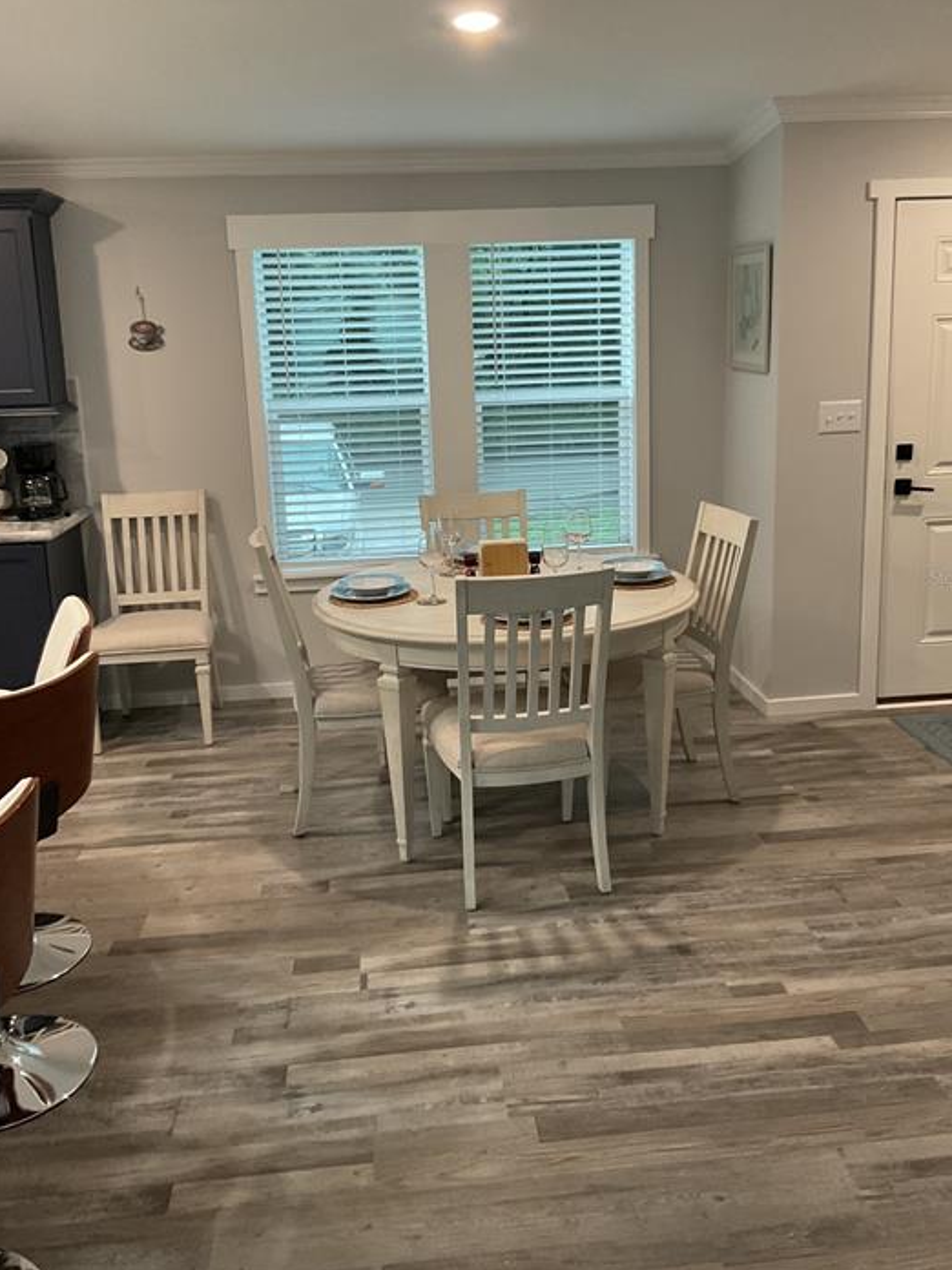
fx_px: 1173
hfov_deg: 44.2
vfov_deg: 56.7
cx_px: 487
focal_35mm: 32
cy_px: 577
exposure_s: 1/60
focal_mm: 3
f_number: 1.8
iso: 160
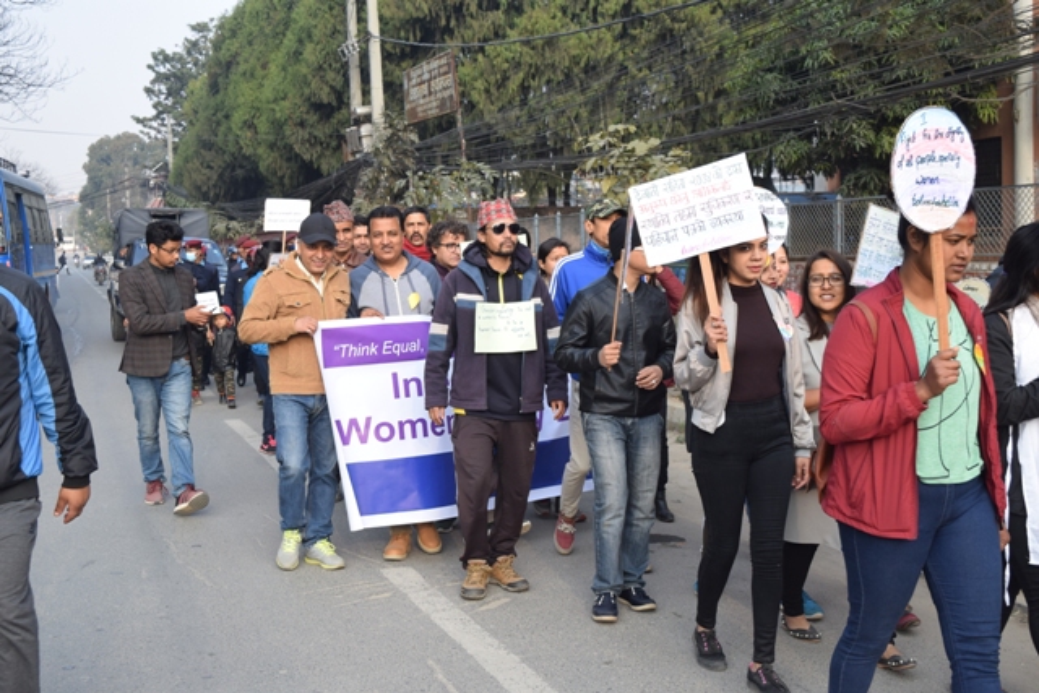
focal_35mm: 45
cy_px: 346
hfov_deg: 43.6
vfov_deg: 29.9
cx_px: 520
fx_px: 1299
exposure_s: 1/250
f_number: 8
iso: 360
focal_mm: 30
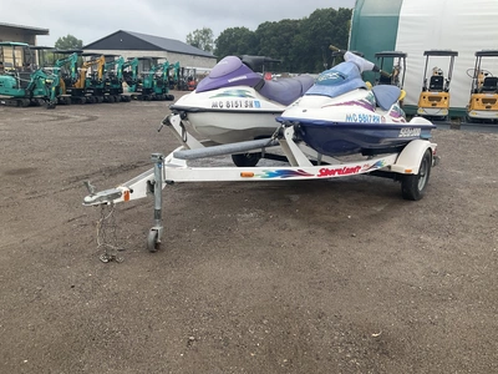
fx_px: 417
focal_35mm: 29
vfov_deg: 48.2
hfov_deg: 61.7
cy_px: 187
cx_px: 249
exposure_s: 1/504
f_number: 1.8
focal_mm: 3
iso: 25
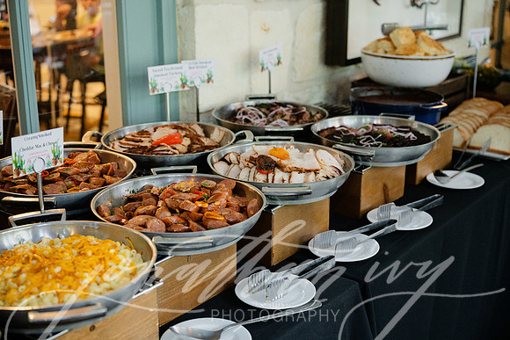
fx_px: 723
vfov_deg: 26.5
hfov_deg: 38.9
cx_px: 255
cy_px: 170
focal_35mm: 51
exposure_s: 1/80
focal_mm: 51
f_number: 3.5
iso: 1600
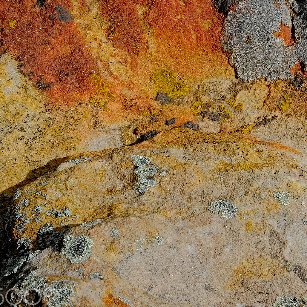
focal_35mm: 122
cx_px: 270
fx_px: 1224
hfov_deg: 14.2
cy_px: 145
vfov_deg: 14.3
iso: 200
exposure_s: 1/210
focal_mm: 48.4
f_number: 18
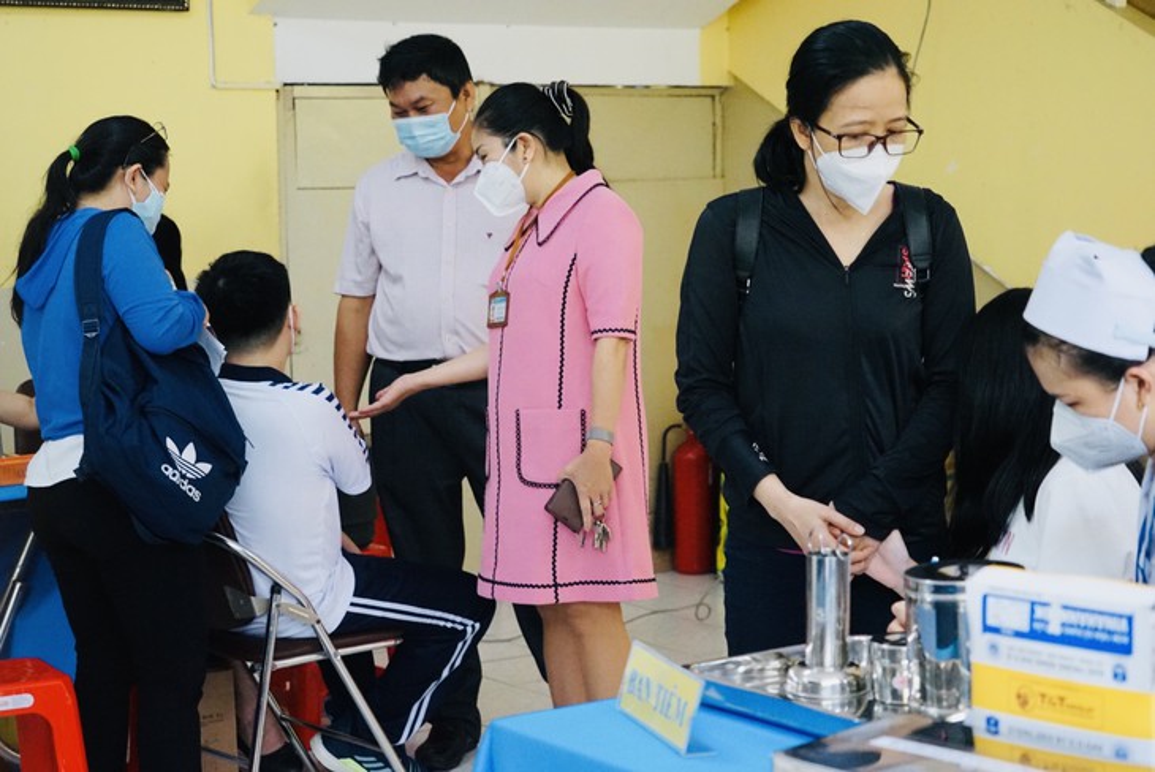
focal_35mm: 73
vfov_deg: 18.7
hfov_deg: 27.7
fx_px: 2344
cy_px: 386
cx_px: 578
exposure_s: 1/125
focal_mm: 73
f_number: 5.6
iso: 6400
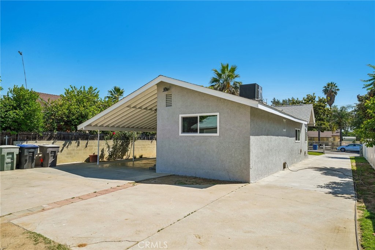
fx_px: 250
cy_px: 125
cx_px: 188
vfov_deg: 53.1
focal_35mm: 24
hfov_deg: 73.8
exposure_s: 1/125
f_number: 11
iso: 100
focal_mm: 24
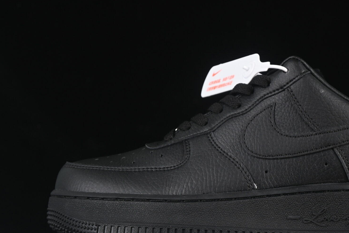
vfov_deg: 10.6
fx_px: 1260
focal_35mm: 130
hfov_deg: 15.7
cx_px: 255
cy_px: 120
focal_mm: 50
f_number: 6.3
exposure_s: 1/50
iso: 160
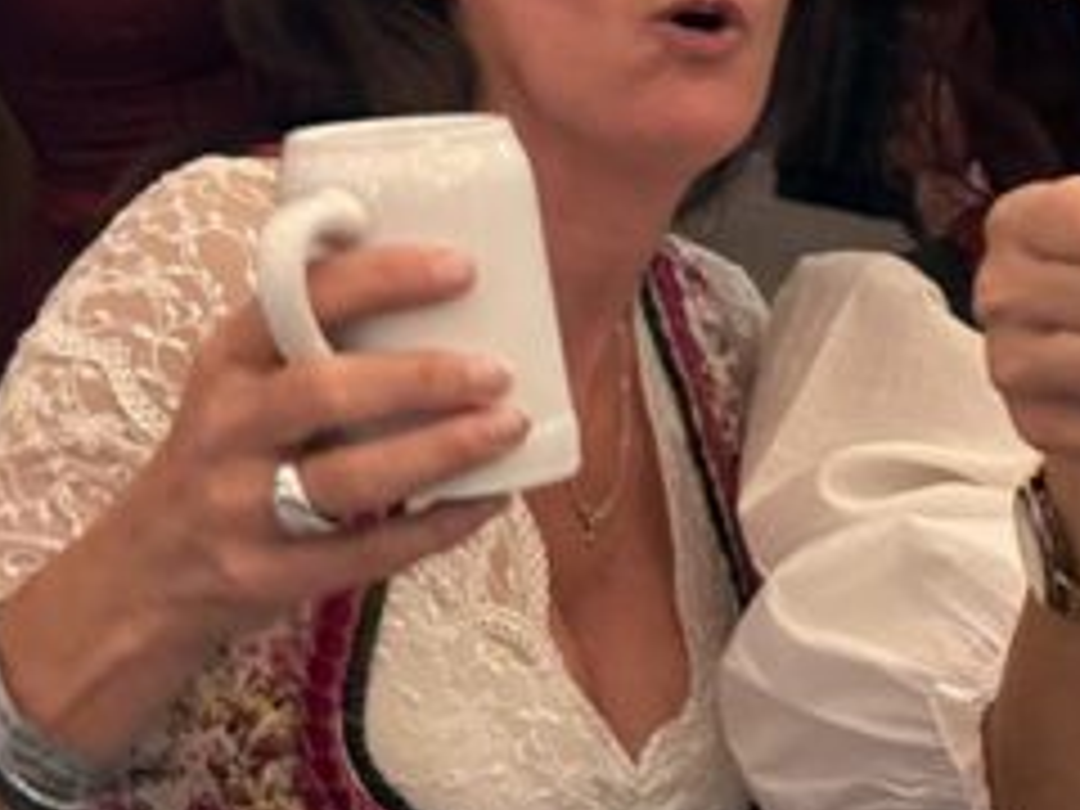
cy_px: -328
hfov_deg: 22.4
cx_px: -230
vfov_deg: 17.0
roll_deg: -0.7
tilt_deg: +1.1
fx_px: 2496
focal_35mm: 80
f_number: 1.78
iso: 320
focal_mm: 6.76
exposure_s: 1/100
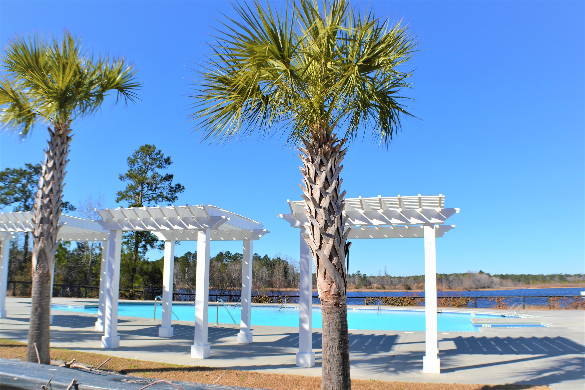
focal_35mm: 36
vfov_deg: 36.9
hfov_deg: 53.1
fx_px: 585
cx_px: 292
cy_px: 195
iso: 100
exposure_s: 1/200
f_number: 7.1
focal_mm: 24
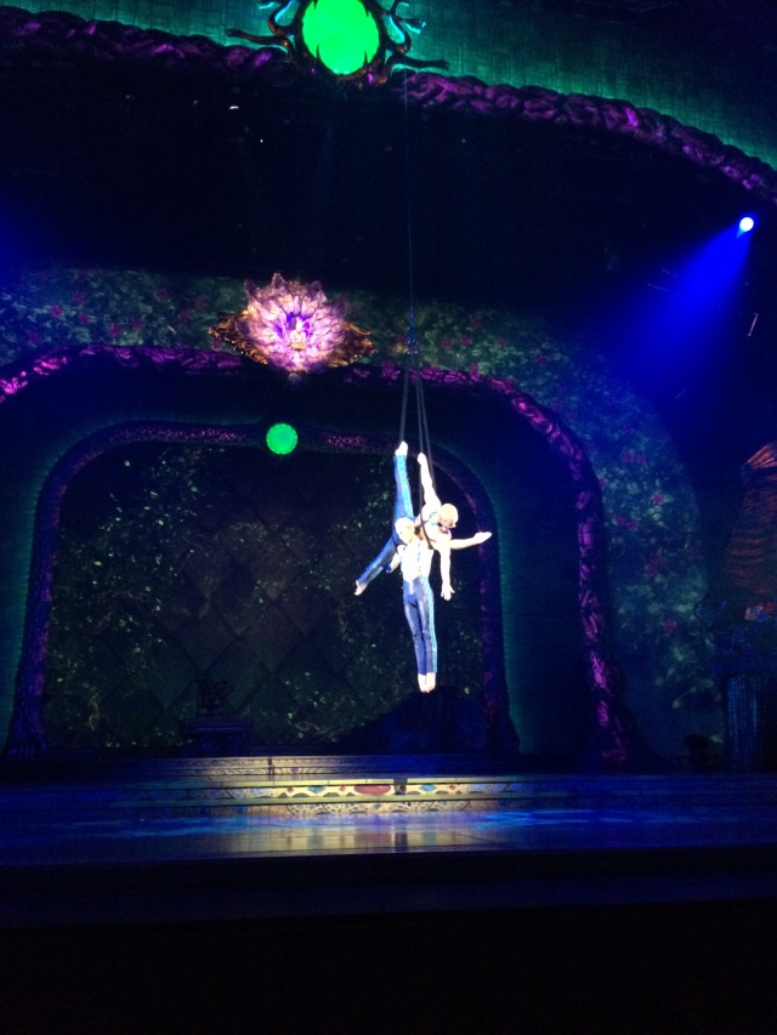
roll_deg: +1.2
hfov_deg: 48.2
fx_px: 868
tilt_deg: +15.0
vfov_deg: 61.7
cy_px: 518
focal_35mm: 29
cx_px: 388
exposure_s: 1/30
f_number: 2.2
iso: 250
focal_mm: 4.15
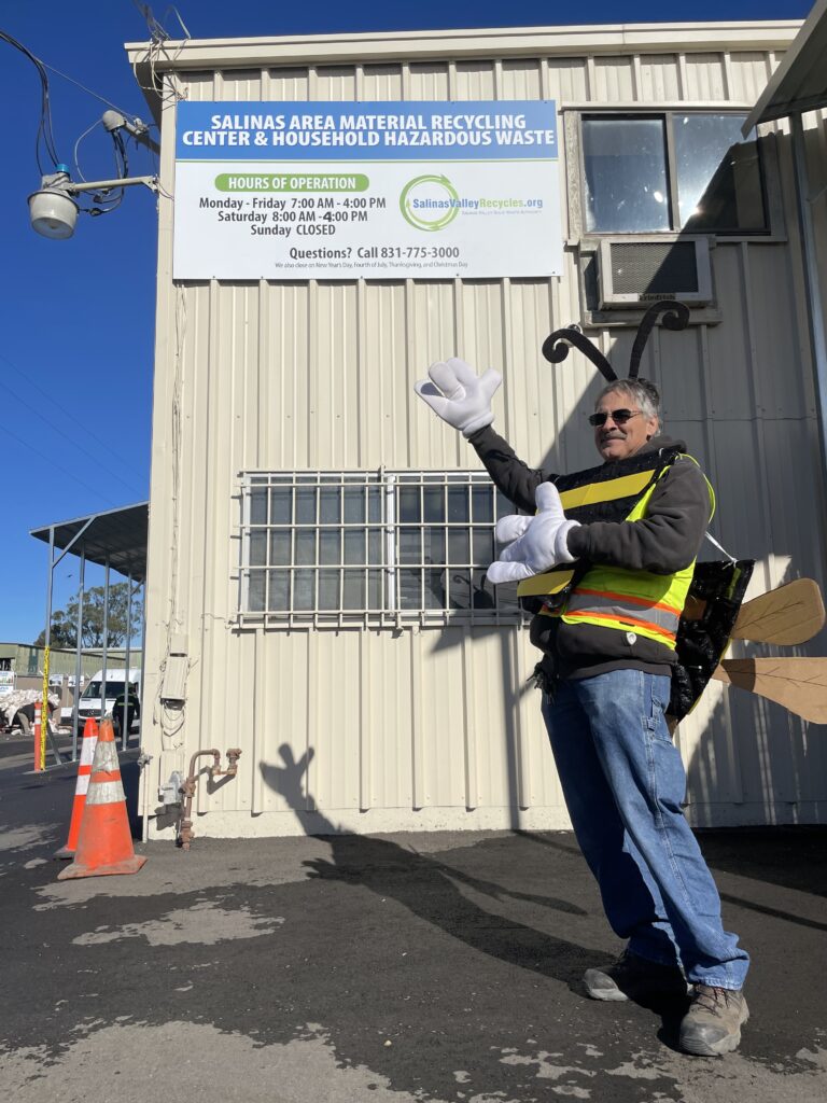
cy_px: 552
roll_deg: +1.1
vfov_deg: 67.3
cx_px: 414
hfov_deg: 53.1
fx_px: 828
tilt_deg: +10.3
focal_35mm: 26
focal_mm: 4.2
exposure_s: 1/9804
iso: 32
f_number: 1.6
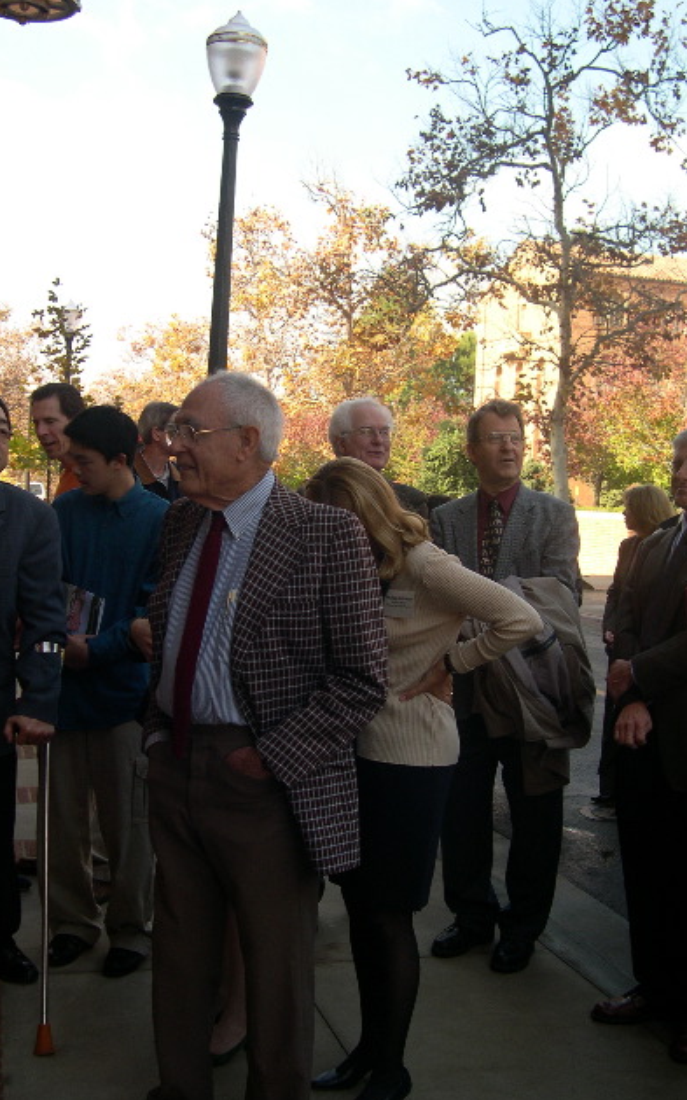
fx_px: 1229
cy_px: 551
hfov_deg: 31.2
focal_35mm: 41
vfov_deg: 48.2
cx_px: 316
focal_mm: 8
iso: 100
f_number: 2.8
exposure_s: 1/324
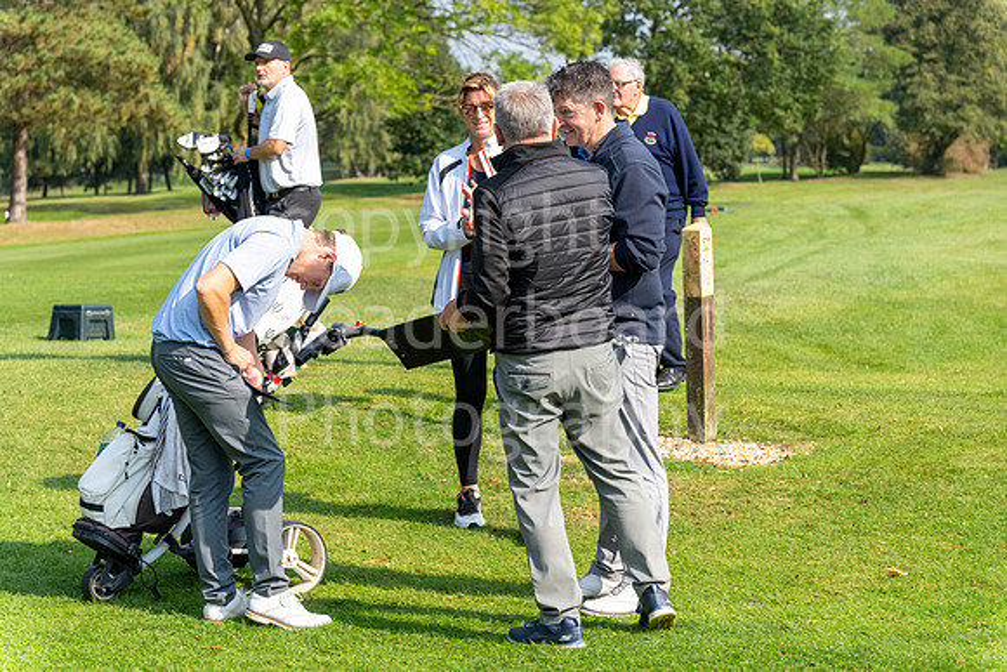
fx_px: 2294
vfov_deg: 16.7
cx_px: 504
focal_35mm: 82
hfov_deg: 24.8
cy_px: 336
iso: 250
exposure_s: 1/1000
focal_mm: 82
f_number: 5.6
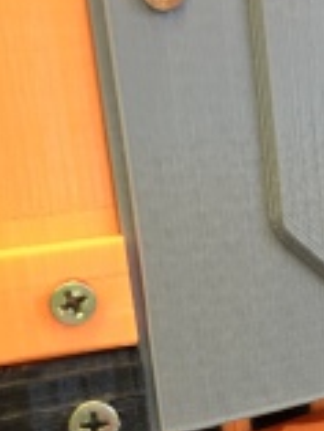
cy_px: 332
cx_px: 387
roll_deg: +2.9
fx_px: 922
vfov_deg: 25.9
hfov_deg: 18.9
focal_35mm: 74
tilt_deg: -31.8
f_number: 2.2
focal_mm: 4.15
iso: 80
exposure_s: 1/33
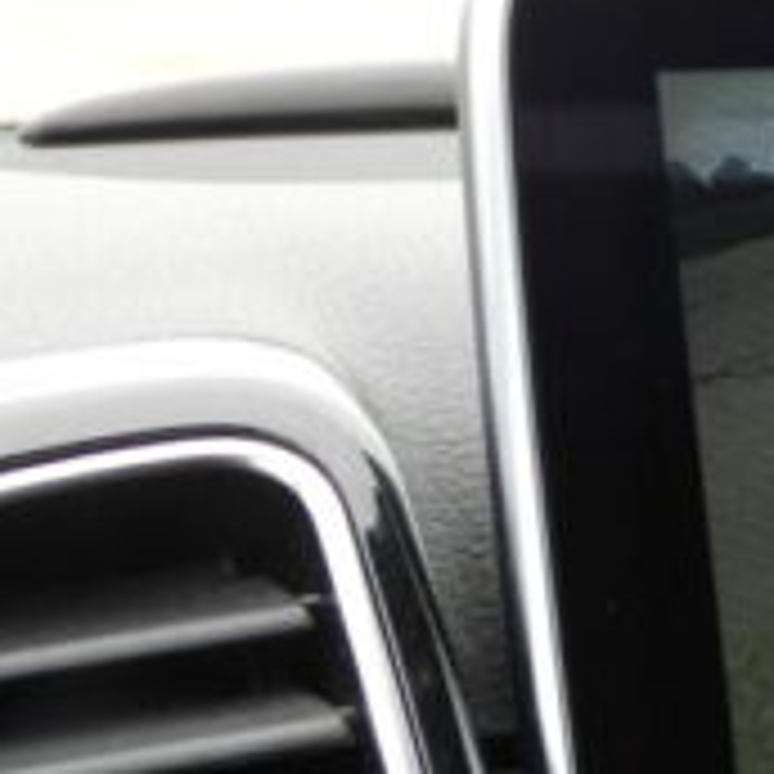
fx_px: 4629
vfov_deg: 9.5
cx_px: 1526
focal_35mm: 183
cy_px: 860
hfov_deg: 9.0
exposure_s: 1/100
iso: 100
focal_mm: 9
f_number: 3.2
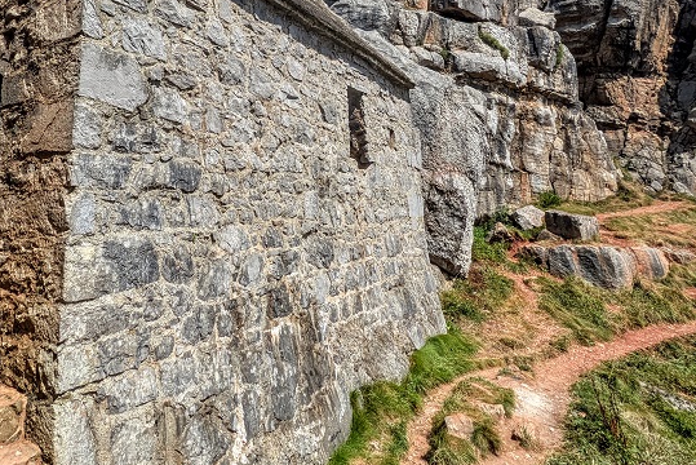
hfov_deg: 65.9
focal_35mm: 27
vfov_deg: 45.7
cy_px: 98
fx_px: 522
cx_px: 244
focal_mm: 1.83
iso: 43
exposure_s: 1/1003
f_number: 2.2
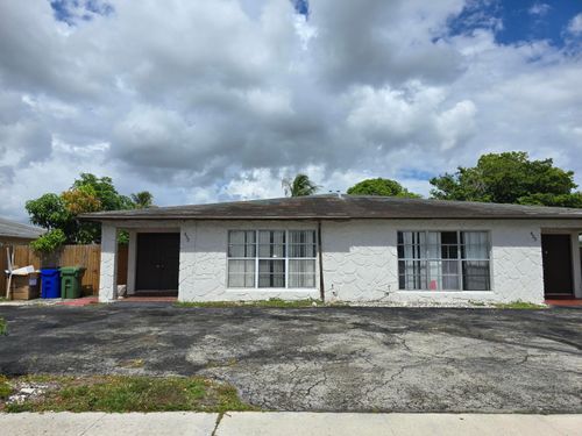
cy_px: 218
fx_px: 387
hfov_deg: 73.9
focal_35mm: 23
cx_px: 291
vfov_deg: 58.9
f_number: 1.7
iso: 12
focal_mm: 6.3
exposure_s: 1/1593
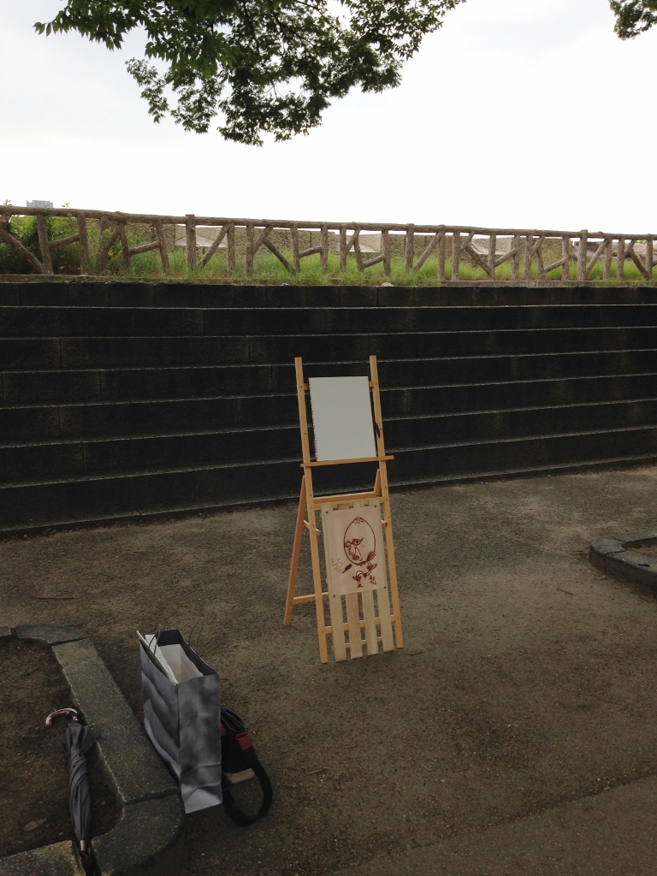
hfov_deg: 42.9
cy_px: 438
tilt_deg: -9.6
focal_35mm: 33
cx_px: 328
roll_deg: +0.1
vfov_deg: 55.4
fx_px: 835
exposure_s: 1/423
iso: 50
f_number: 2.4
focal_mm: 4.12
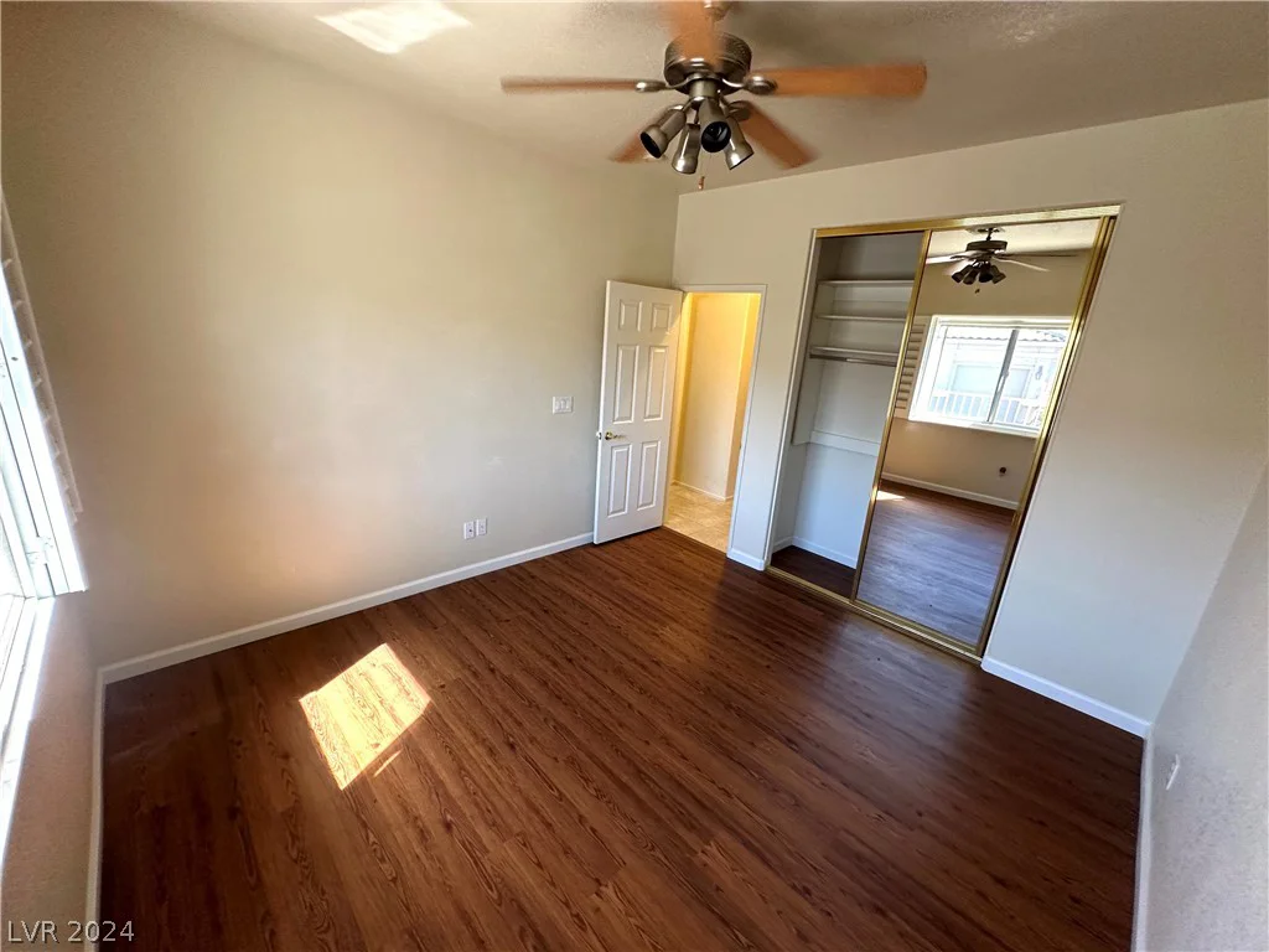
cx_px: 634
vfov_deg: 85.7
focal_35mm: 14
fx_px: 513
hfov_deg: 102.1
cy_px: 476
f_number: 2.2
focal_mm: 2.22
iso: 200
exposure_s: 1/60
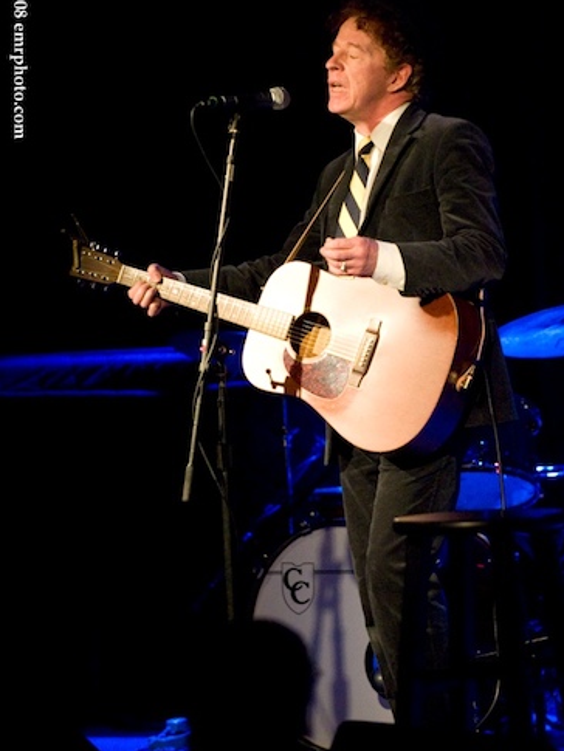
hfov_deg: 8.8
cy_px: 386
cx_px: 282
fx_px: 3670
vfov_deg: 11.7
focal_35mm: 169
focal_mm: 155
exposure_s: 1/200
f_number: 2.8
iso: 6400
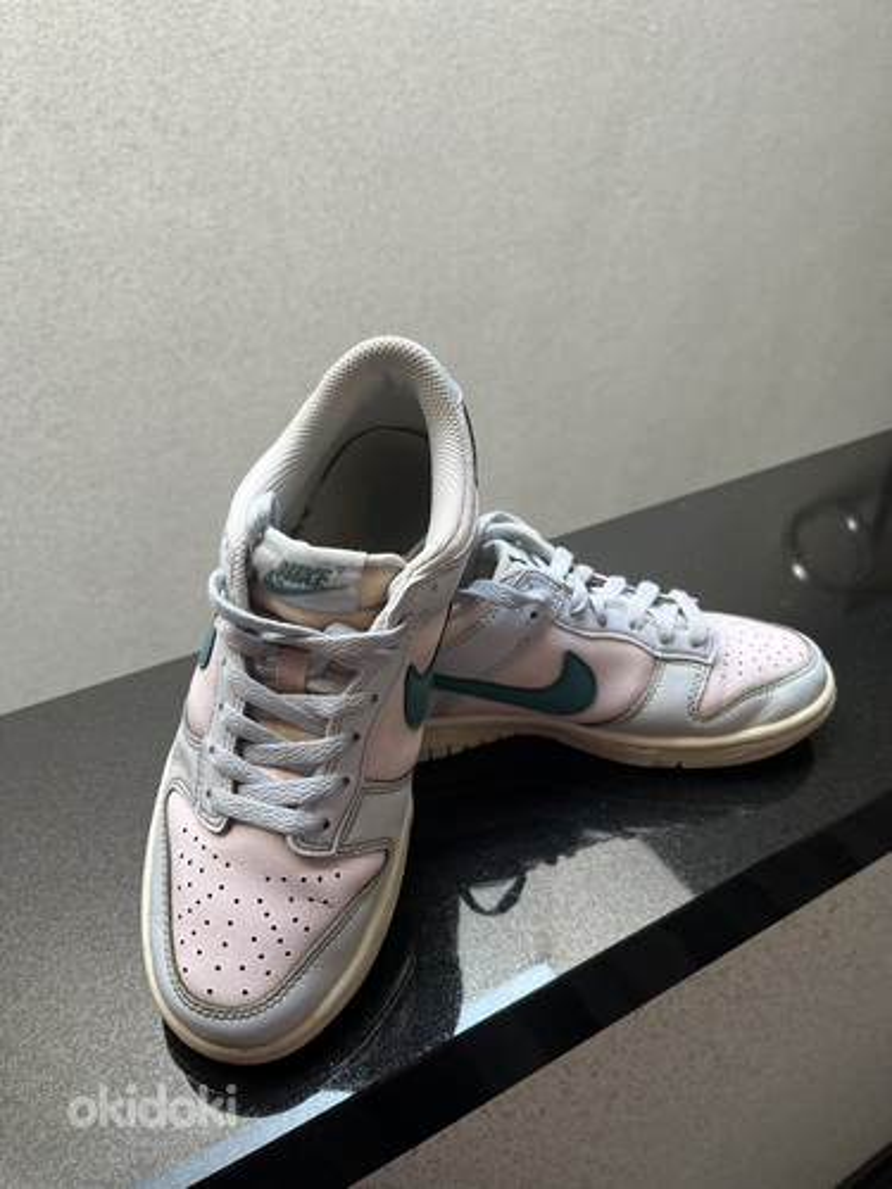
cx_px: 446
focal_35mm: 26
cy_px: 594
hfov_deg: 53.1
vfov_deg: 67.3
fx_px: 893
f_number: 1.6
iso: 125
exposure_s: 1/108
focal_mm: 5.1
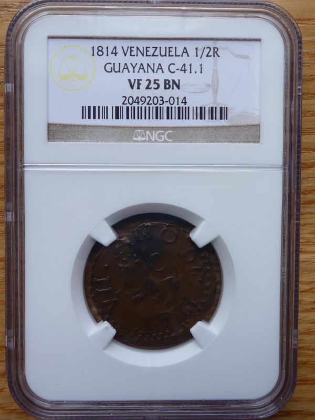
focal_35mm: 28
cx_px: 158
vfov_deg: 63.4
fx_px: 340
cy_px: 210
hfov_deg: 49.7
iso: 80
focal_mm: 4.9
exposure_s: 1/40
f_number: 3.3
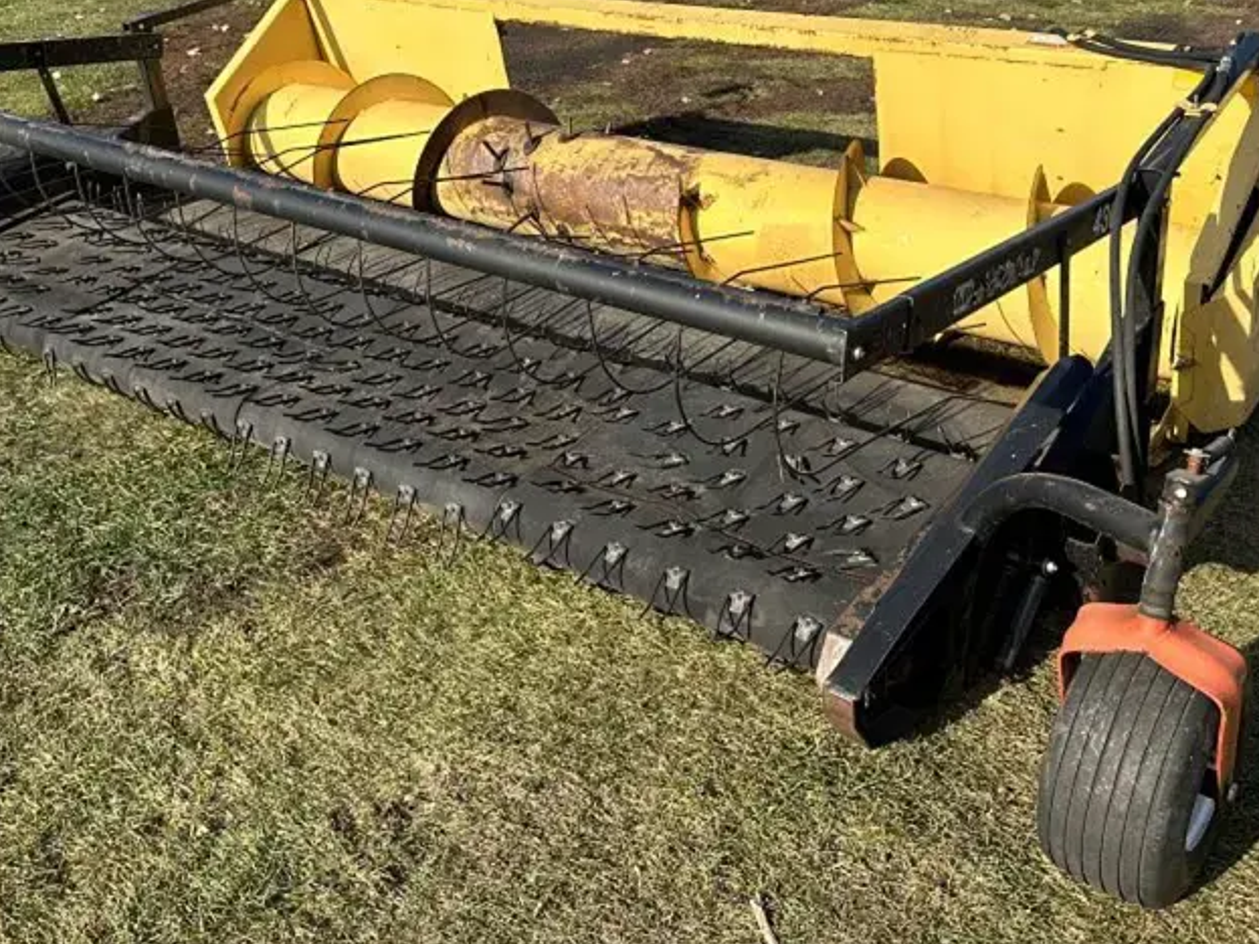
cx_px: 574
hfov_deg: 50.1
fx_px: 1345
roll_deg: +1.9
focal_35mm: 37
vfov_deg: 38.4
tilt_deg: -21.6
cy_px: 352
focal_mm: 6.86
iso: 80
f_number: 1.78
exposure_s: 1/2809
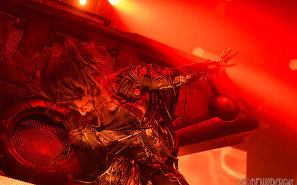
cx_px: 147
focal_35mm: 63
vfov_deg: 20.6
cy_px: 97
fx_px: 510
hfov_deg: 32.5
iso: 3200
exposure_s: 1/500
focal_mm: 55
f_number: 4
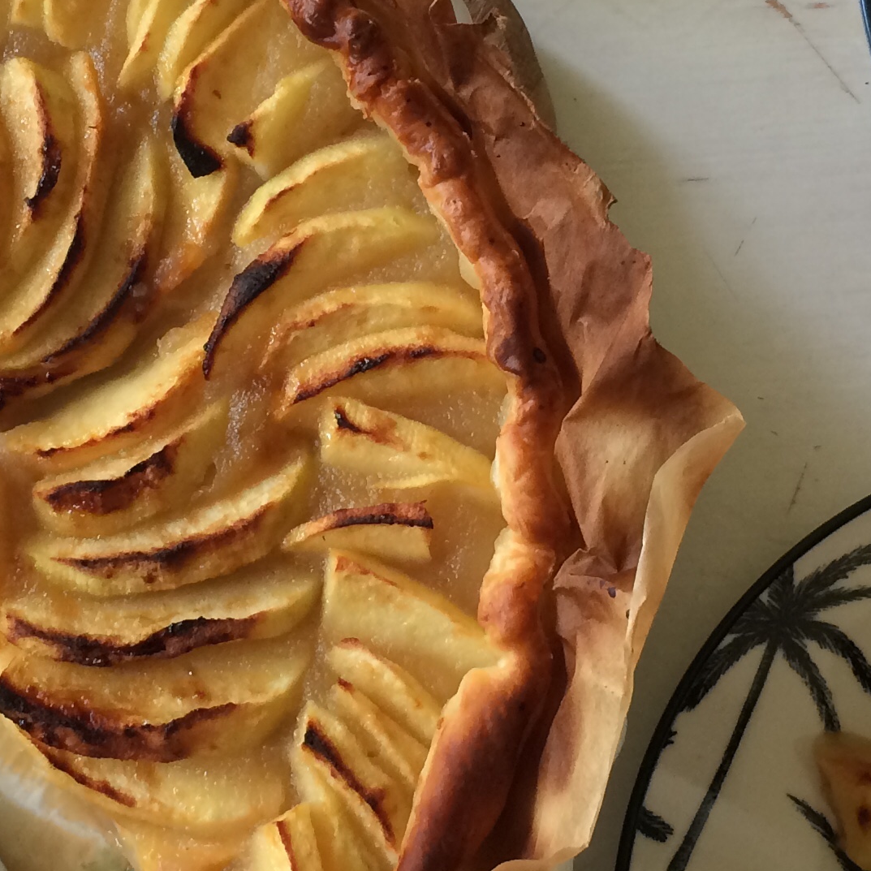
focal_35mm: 78
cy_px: 263
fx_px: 2220
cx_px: 396
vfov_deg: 22.1
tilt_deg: -82.3
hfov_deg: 22.2
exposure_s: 1/33
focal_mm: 4.15
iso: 100
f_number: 2.2
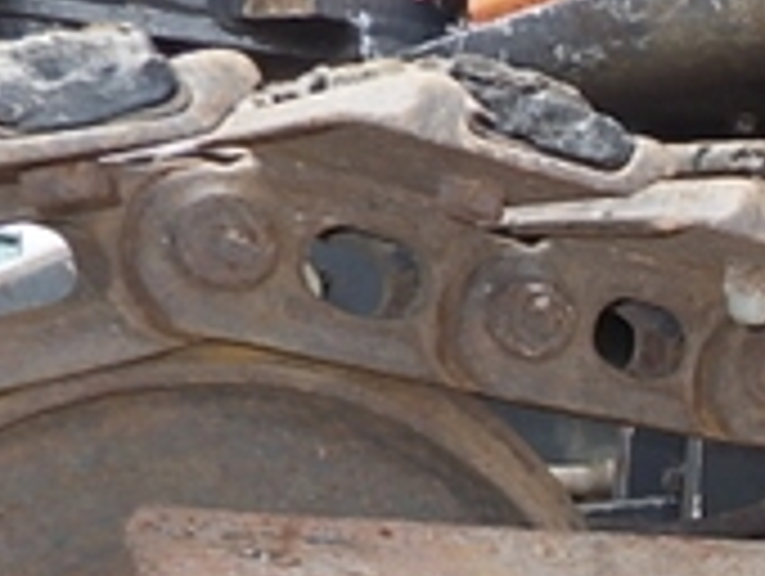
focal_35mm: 79
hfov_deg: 21.8
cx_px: 1035
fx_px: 1748
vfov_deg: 18.0
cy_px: 644
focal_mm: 5
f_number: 4.2
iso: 250
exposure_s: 1/250
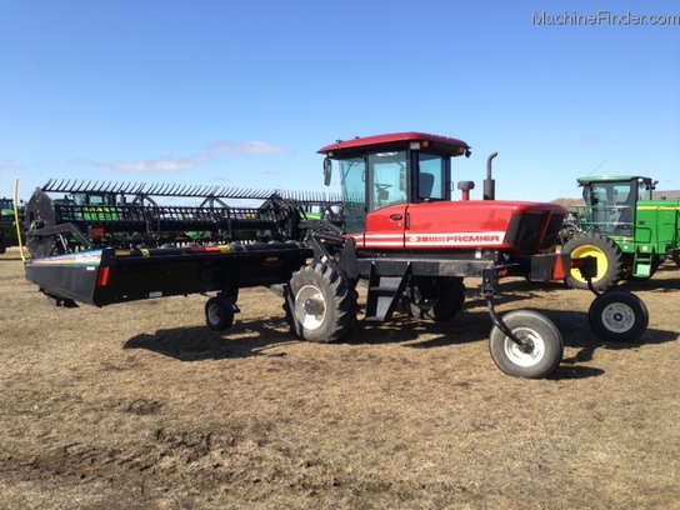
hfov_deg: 55.4
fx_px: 648
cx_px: 340
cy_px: 255
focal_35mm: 33
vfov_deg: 42.9
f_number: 2.4
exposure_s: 1/1043
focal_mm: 4.13
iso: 50
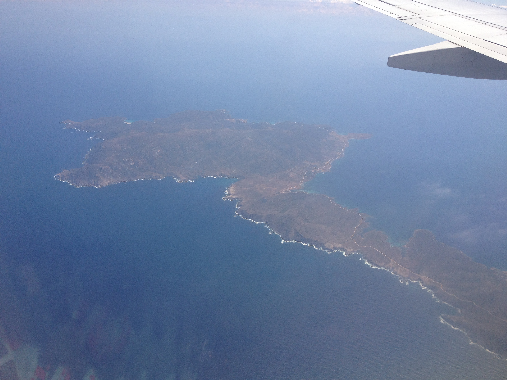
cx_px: 254
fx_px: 513
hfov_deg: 52.6
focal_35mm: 35
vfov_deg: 40.7
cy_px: 190
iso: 50
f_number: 2.4
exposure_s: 1/1200
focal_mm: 4.28
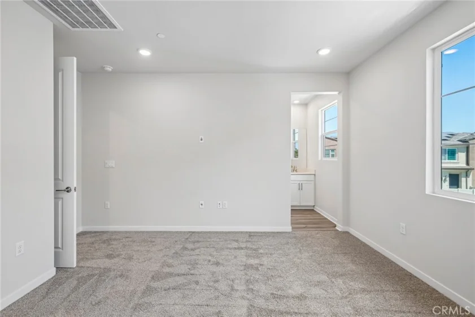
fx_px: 198
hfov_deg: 100.4
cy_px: 158
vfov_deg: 77.3
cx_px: 238
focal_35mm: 15
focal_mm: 15
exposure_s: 1/30
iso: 320
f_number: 7.1
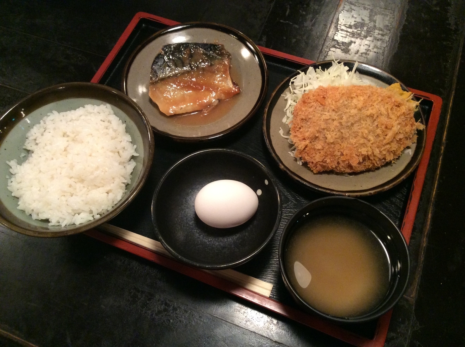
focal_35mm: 32
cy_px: 174
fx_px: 429
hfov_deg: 56.9
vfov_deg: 44.0
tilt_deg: -63.7
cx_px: 232
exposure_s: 1/24
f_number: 2.4
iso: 250
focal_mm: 3.3
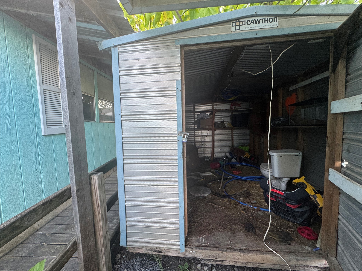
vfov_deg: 85.7
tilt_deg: -4.5
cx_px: 181
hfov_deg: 102.1
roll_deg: +0.5
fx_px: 146
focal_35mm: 14
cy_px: 136
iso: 100
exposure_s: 1/99
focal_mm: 2.22
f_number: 2.2
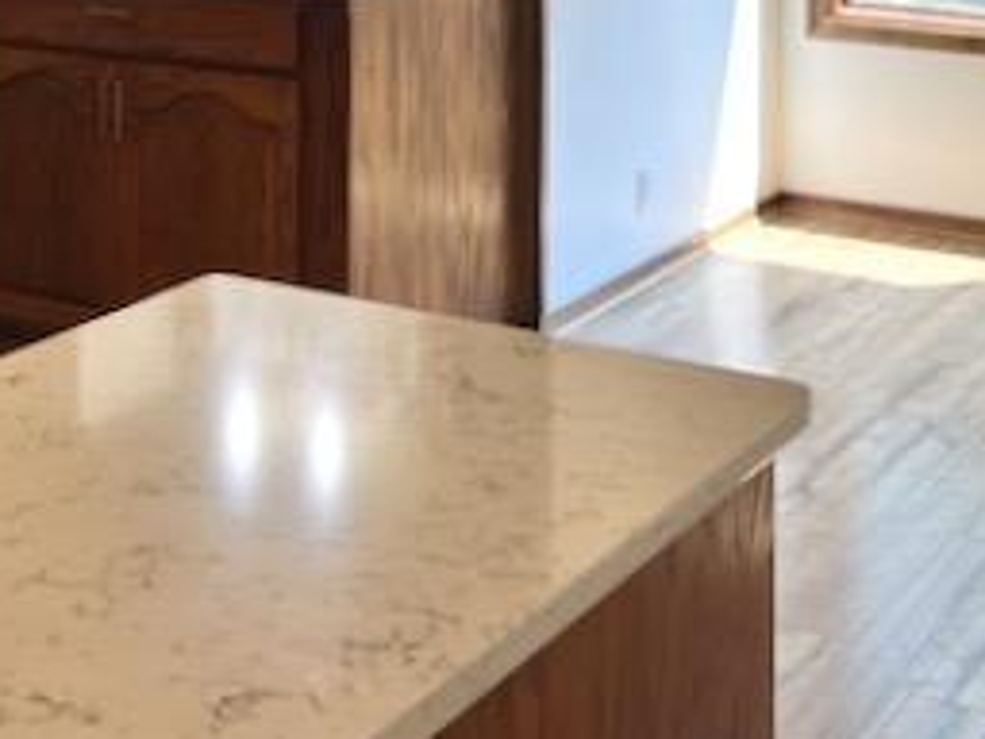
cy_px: -166
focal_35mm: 65
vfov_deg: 20.9
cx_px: 754
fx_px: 1850
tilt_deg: -6.5
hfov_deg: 29.3
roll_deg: +0.0
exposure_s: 1/327
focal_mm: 5.7
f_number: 1.5
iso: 50
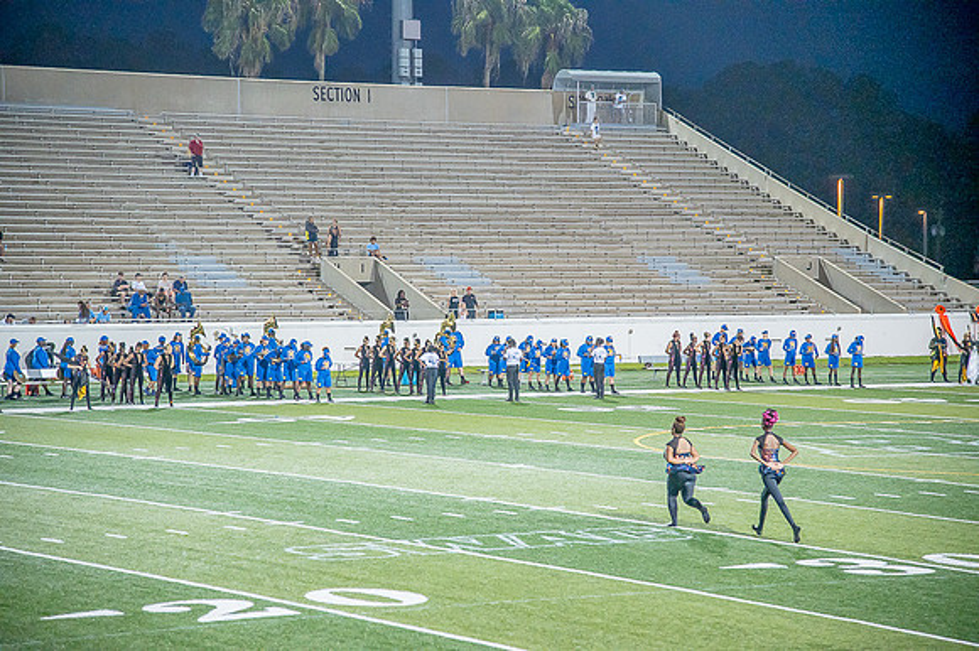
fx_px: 2990
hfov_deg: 18.6
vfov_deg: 12.4
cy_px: 326
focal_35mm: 110
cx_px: 490
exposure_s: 1/200
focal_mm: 110
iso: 2000
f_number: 4
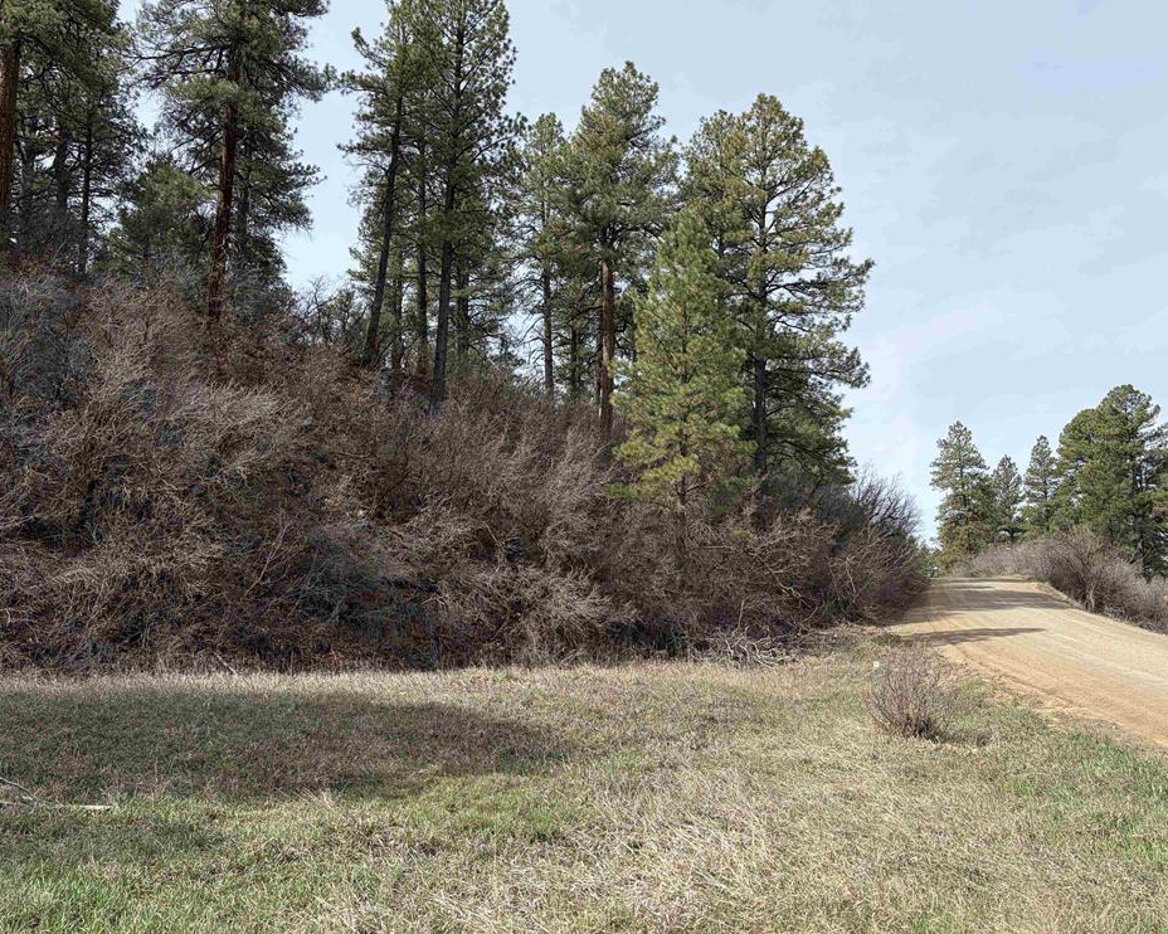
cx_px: 620
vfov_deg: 51.5
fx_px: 968
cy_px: 464
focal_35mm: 28
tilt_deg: +10.2
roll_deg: -0.7
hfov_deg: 62.2
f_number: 1.6
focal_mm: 5.96
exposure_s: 1/3623
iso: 64
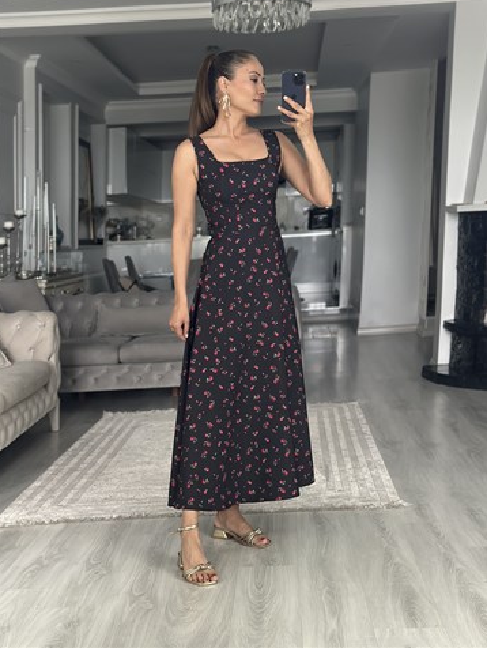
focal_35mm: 51
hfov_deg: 28.6
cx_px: 250
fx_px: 955
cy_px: 305
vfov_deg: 37.4
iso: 320
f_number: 1.78
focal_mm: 6.86
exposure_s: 1/60
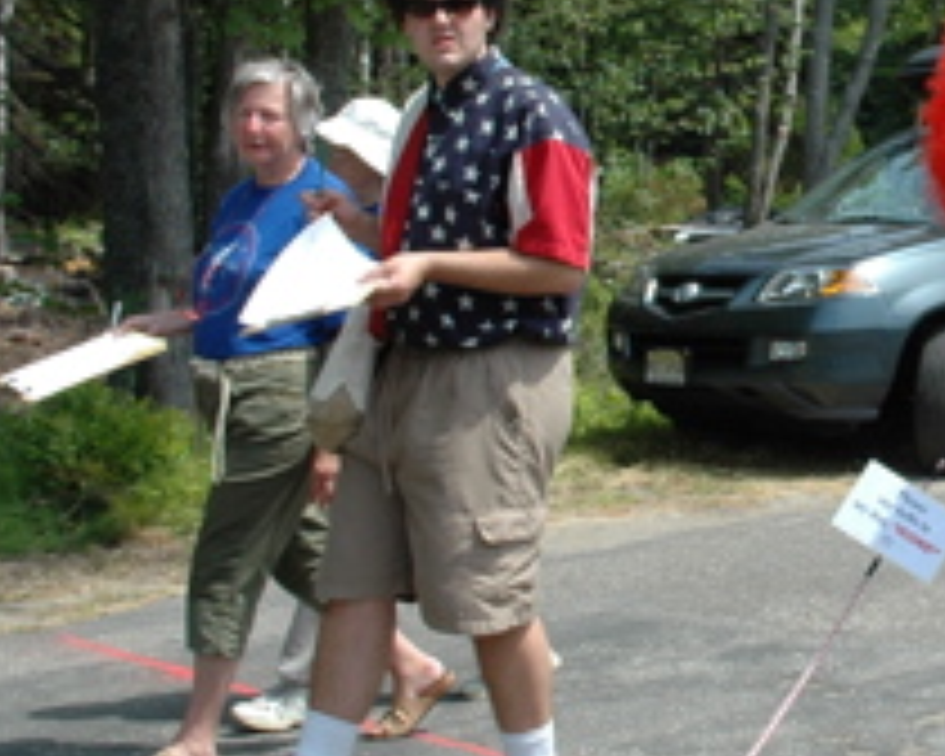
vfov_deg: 19.9
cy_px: 286
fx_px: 2154
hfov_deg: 23.3
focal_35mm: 77
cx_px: 1022
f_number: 8
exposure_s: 1/250
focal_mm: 18
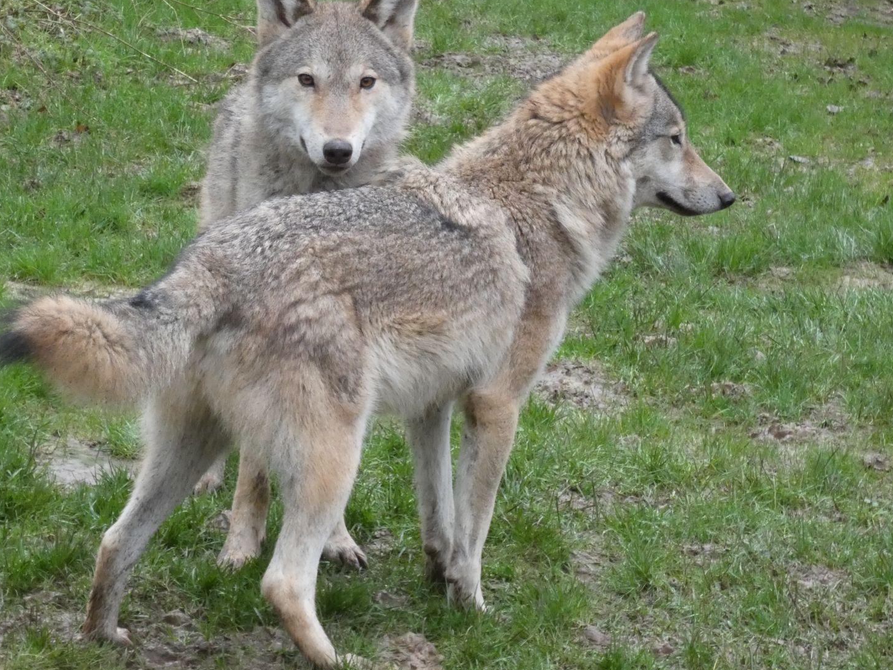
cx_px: 339
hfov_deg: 11.9
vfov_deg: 8.9
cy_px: 242
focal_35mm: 166
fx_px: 4282
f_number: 5.2
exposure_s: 1/80
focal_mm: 22.4
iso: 640
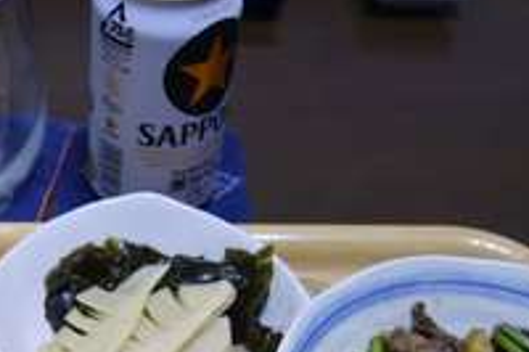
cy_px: 335
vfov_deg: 19.0
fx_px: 1028
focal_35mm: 70
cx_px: 103
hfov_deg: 28.2
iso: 250
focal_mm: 10.4
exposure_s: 1/30
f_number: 1.8
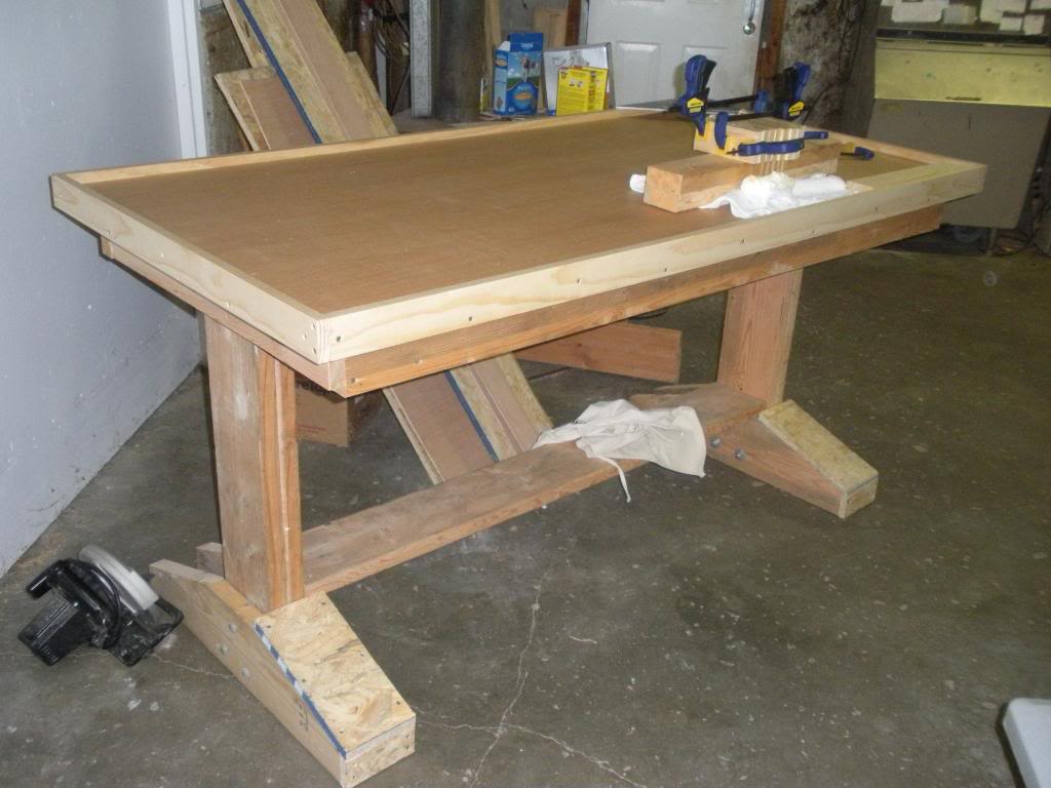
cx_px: 526
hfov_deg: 51.4
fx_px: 1093
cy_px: 394
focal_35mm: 36
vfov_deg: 39.7
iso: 435
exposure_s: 1/60
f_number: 3.5
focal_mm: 6.3
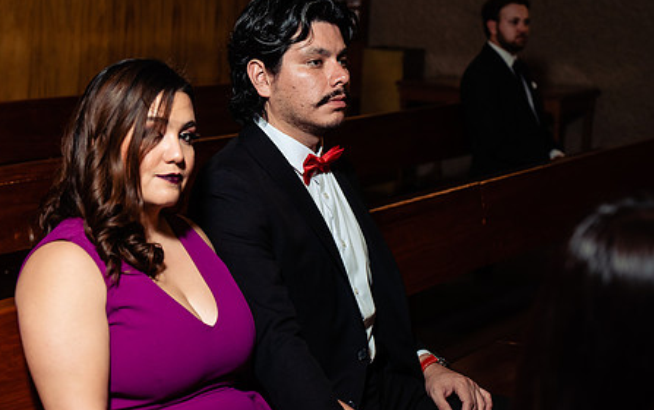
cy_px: 217
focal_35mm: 78
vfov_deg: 16.8
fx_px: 1391
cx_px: 274
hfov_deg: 26.4
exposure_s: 1/160
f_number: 4
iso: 1250
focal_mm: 59
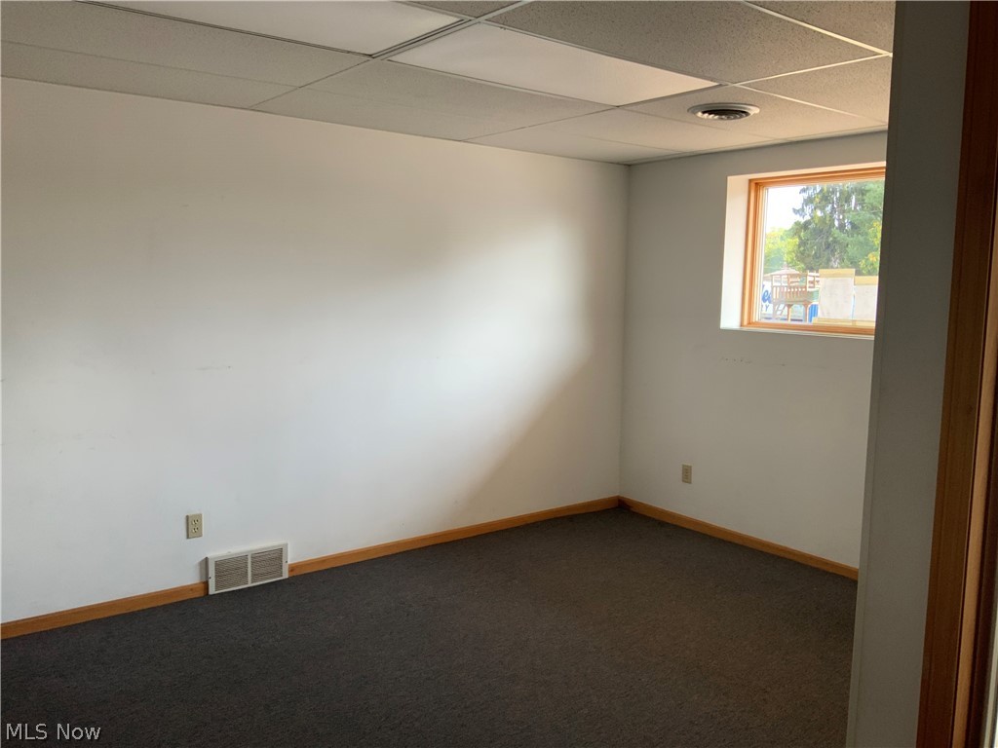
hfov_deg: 61.7
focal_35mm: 29
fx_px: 836
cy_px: 374
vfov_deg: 48.2
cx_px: 499
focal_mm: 3
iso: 50
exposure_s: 1/122
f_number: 1.8
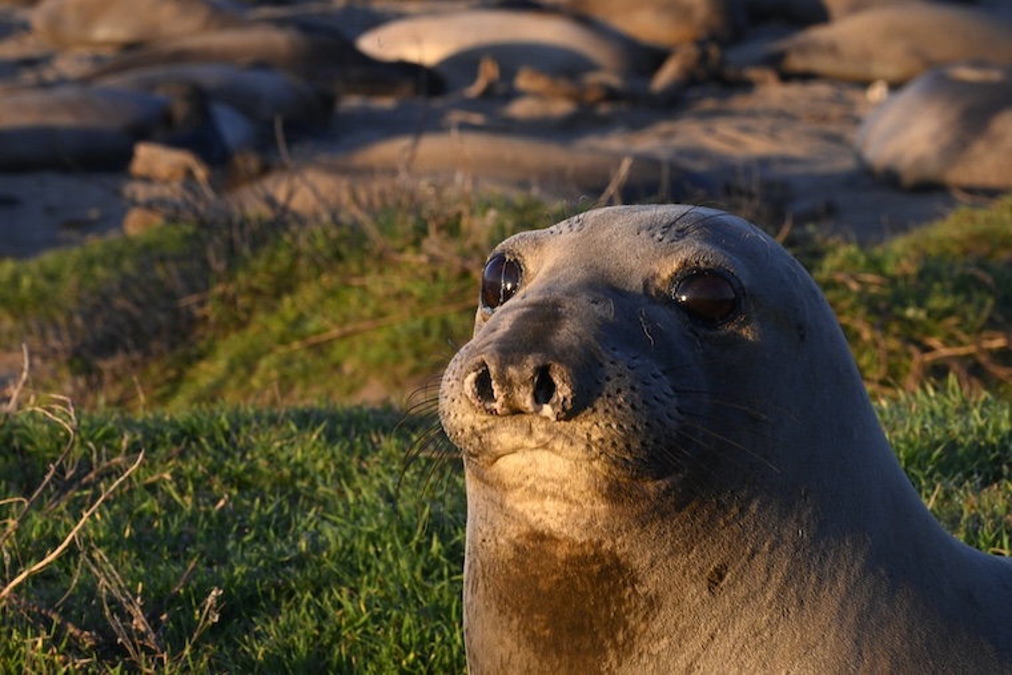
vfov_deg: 5.7
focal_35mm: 240
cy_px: 338
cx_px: 506
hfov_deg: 8.6
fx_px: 6748
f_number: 22
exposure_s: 1/250
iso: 3200
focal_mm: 240
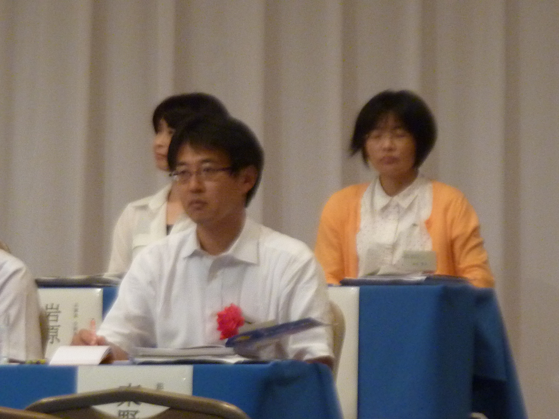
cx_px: 280
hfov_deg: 6.0
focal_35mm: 328
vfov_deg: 4.5
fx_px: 5297
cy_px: 210
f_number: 4.5
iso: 400
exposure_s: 1/30
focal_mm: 29.9
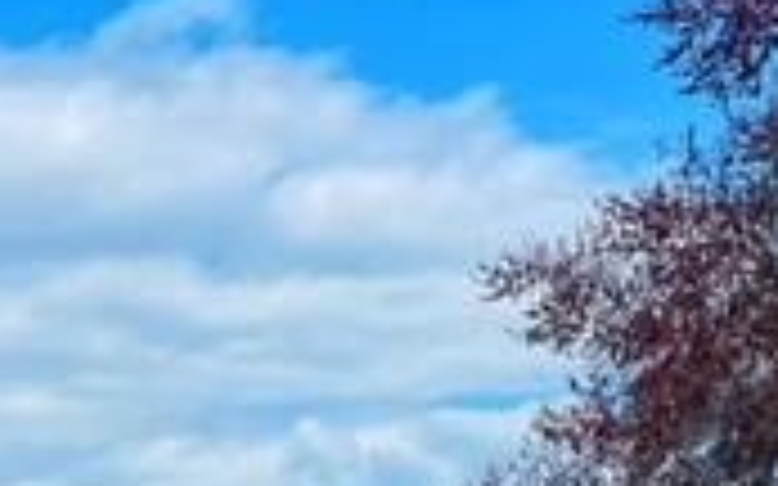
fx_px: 2162
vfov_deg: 11.8
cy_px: 873
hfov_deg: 19.1
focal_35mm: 102
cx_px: -184
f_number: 1.6
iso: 32
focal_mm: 5.1
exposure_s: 1/4525
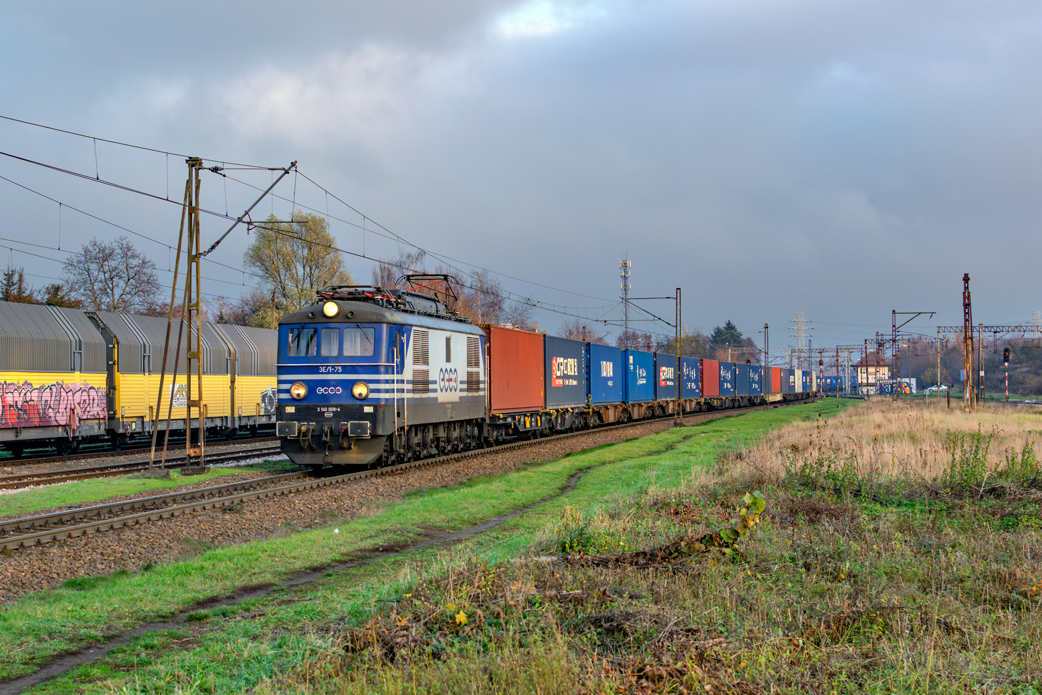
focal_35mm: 52
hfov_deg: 37.8
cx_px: 521
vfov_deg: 25.8
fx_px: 1520
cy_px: 348
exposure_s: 1/320
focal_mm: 35
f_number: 5
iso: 250
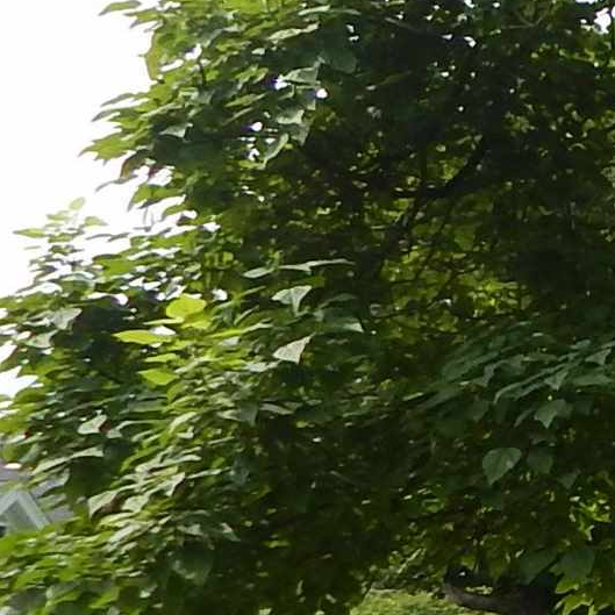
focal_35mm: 113
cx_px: 1785
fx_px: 2271
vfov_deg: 15.4
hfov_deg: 10.9
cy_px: 382
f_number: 3
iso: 125
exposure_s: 1/800
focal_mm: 4
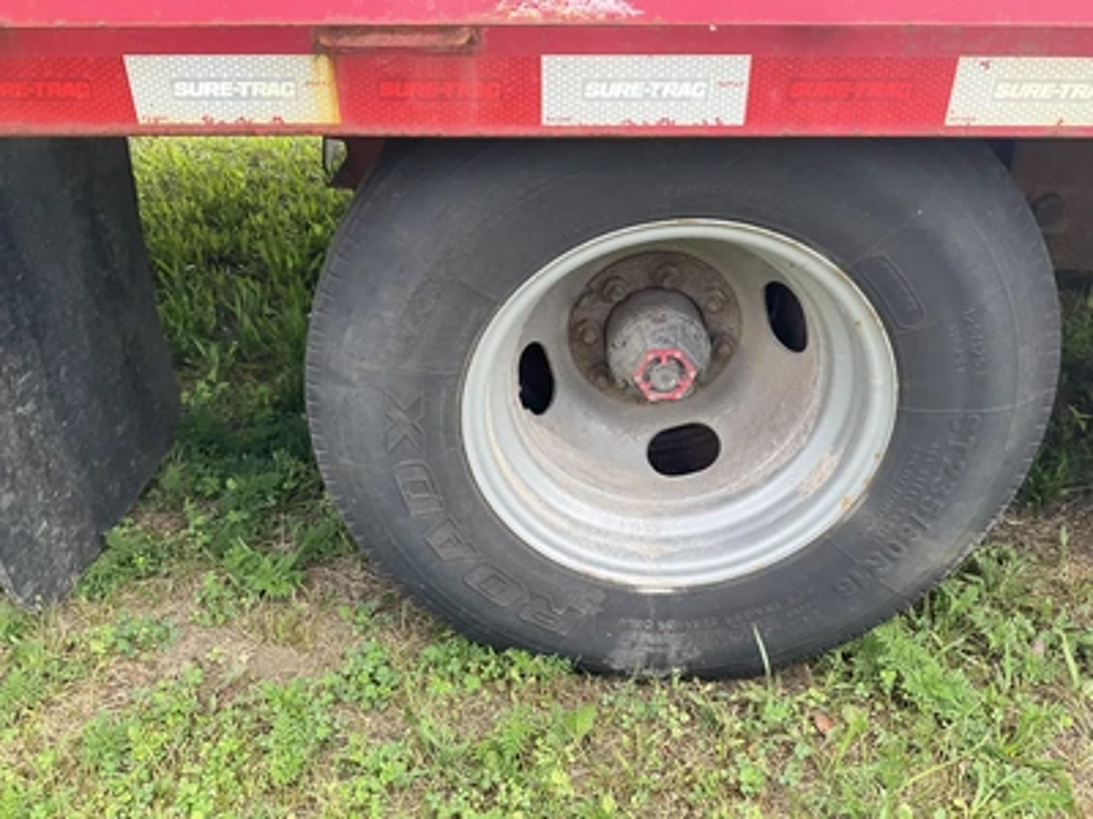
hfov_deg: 61.7
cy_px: 410
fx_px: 916
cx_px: 546
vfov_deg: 48.2
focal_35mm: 29
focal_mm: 3
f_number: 1.8
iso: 25
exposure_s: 1/122
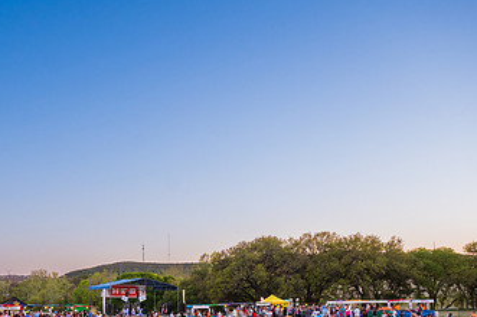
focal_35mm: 43
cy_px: 230
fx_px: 569
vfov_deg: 30.7
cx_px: 159
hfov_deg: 44.8
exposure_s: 1/800
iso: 1250
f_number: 4
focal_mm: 24
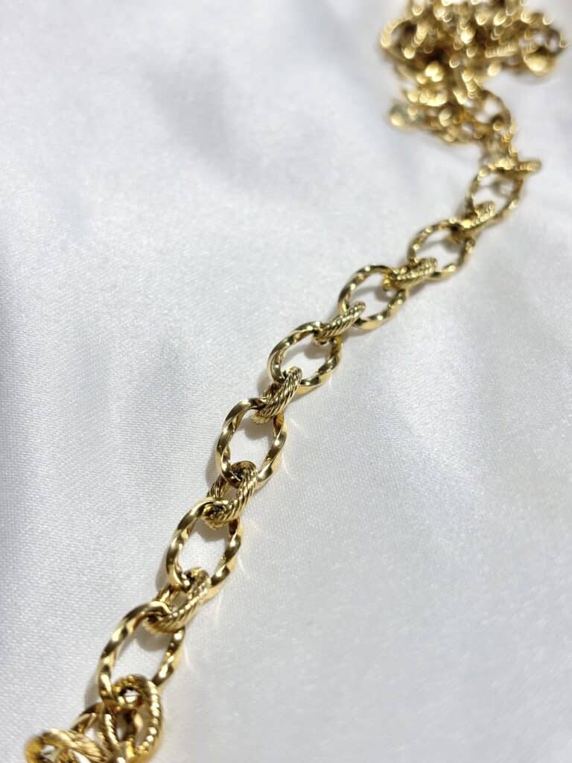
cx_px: 286
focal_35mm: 52
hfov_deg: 28.0
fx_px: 1146
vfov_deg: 36.8
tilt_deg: -41.1
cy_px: 382
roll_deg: +6.9
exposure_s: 1/405
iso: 32
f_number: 1.6
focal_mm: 5.96
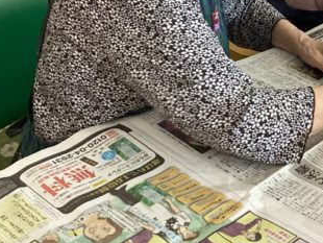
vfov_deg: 20.5
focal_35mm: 70
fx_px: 654
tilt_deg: -22.1
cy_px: 9
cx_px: 353
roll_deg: -3.3
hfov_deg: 25.7
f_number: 2.4
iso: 100
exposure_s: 1/60
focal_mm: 3.3
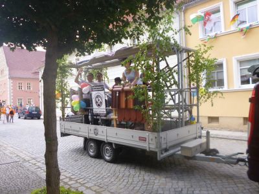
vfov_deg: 49.7
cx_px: 130
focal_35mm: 28
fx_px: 209
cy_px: 97
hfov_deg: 63.4
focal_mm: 5
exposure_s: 1/400
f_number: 2.7
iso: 100
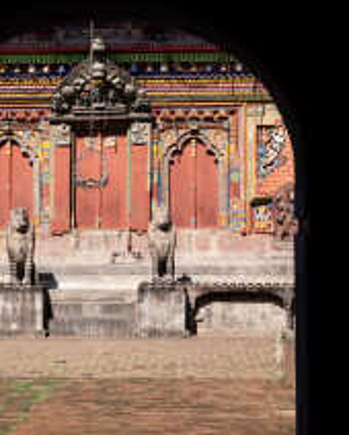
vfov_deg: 15.5
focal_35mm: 124
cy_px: 207
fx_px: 1599
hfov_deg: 12.4
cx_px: 110
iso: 50
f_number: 9
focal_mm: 70
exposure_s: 1/100
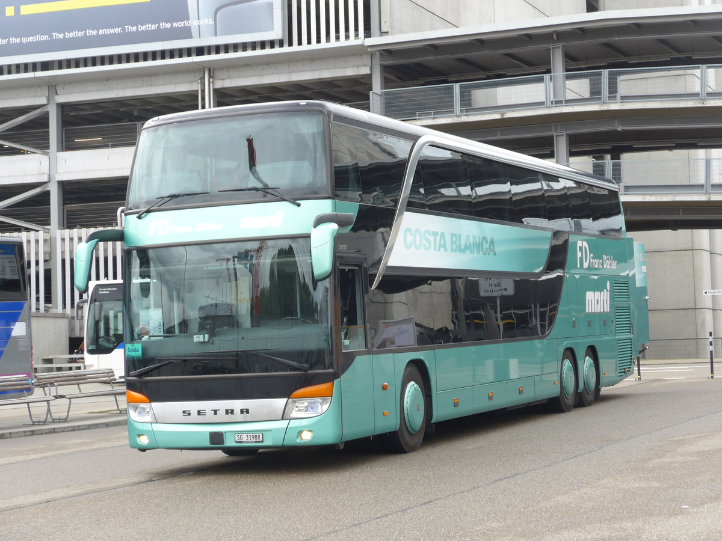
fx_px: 1669
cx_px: 361
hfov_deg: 24.4
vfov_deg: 18.4
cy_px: 270
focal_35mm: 80
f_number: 4.4
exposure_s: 1/125
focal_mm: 16
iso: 80
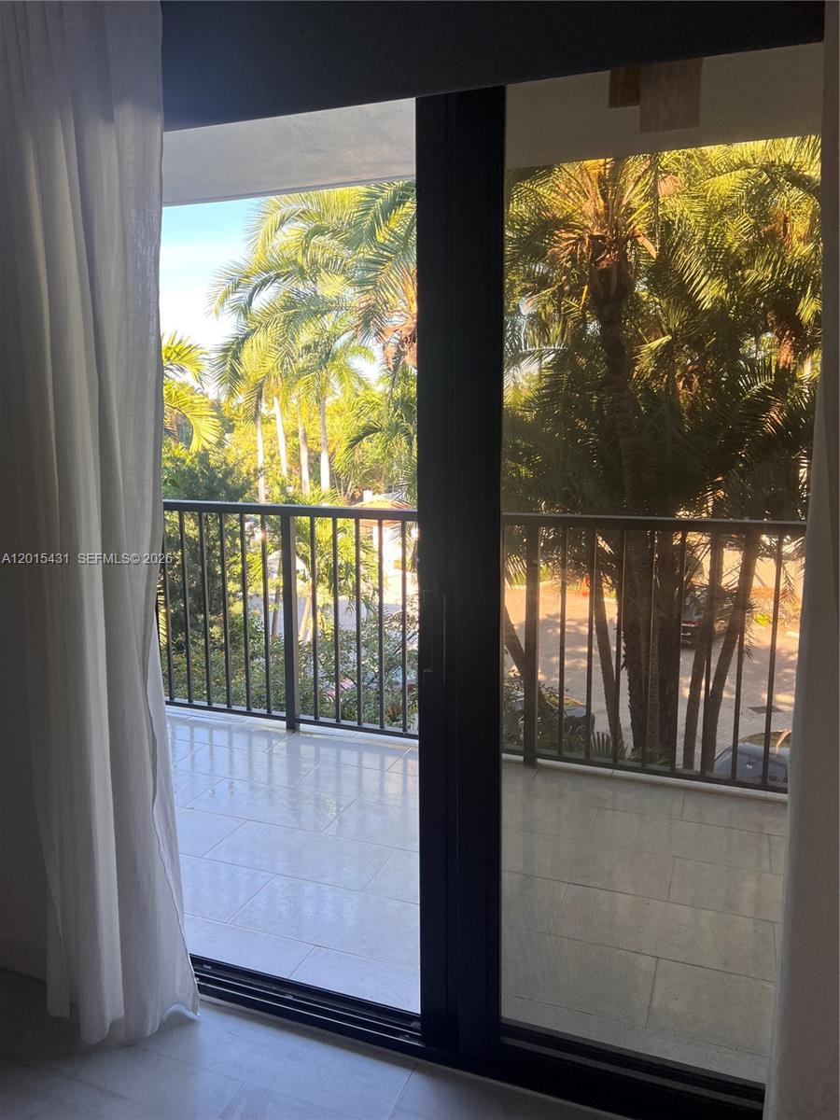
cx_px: 420
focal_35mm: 26
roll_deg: +1.3
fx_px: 841
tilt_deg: -6.2
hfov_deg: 53.1
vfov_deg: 67.3
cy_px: 560
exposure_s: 1/307
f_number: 1.5
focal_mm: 5.7
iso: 50
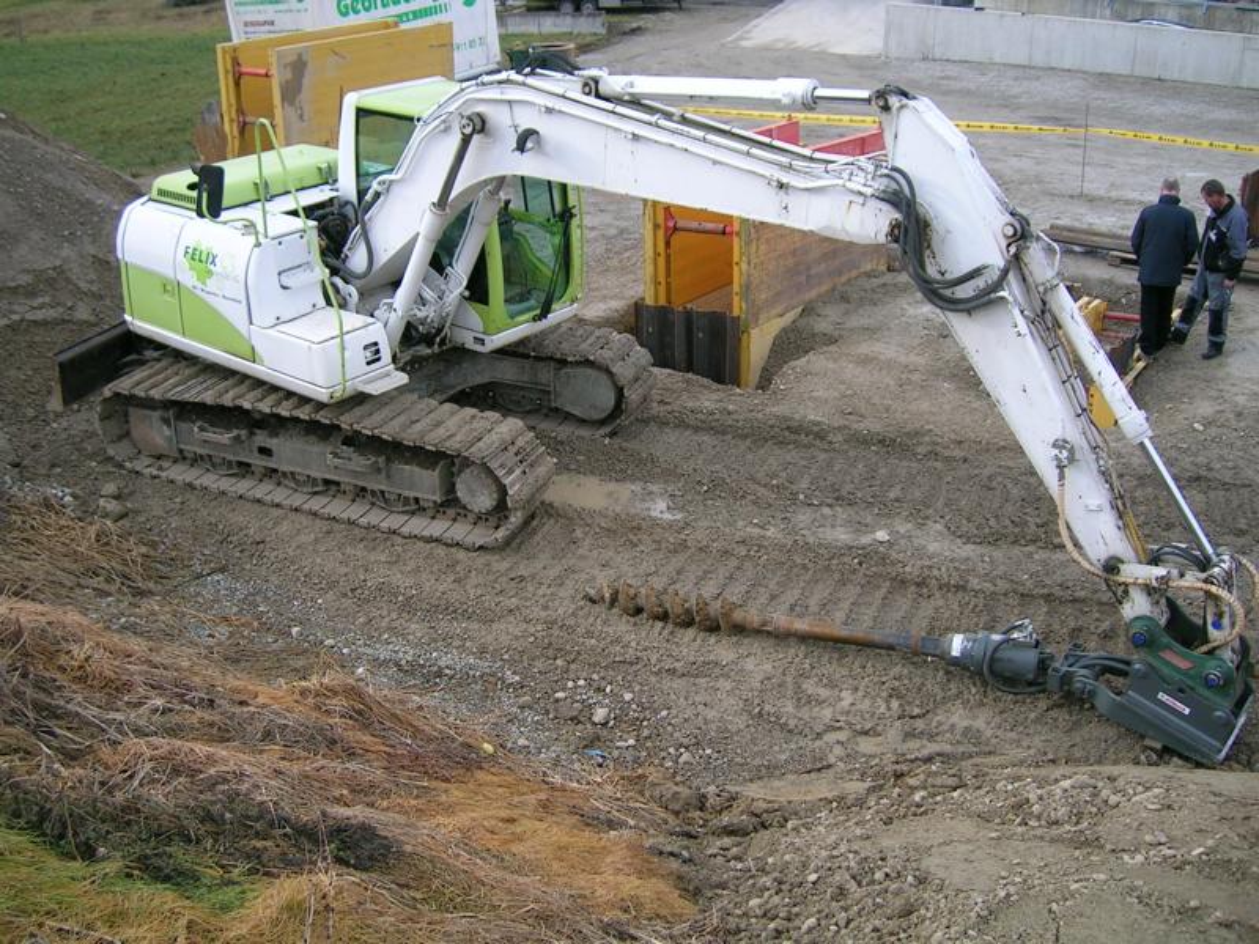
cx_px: 630
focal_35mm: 35
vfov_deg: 40.7
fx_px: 1273
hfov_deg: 52.6
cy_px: 472
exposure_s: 1/301
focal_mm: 5.4
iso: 50
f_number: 2.8
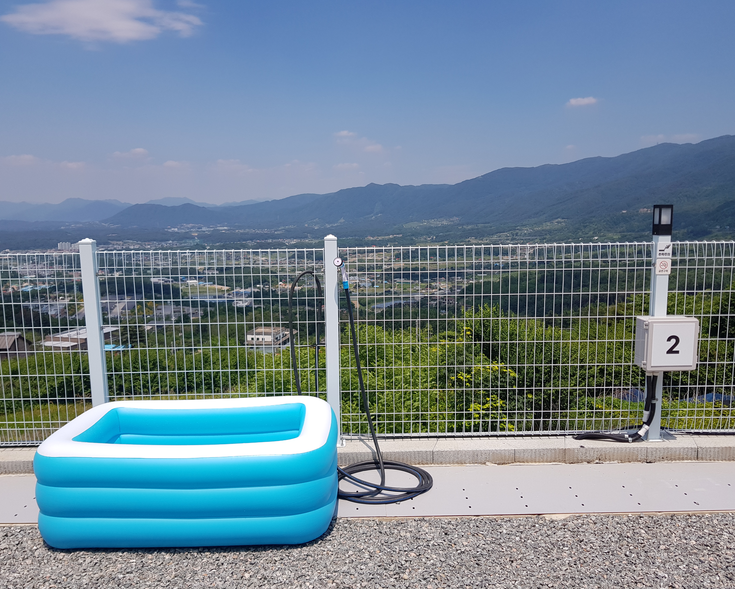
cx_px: 360
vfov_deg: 51.5
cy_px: 301
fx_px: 609
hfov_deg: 62.2
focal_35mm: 28
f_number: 1.7
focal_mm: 4.3
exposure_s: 1/3368
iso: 40
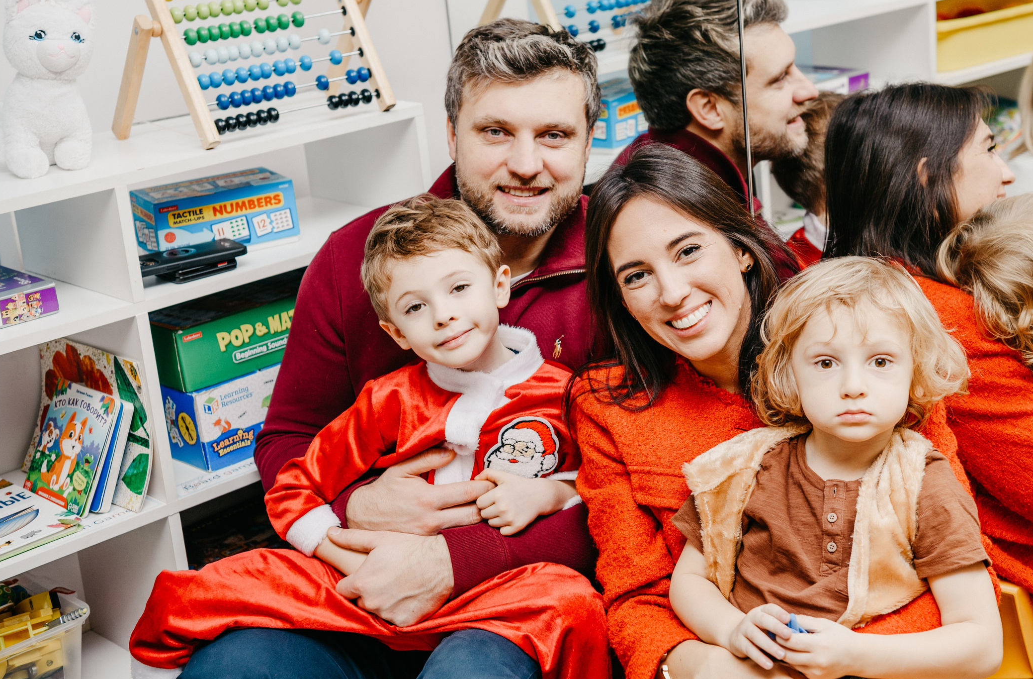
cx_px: 623
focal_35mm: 61
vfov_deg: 22.0
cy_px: 289
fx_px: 1742
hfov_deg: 32.9
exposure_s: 1/160
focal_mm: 48
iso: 250
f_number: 4
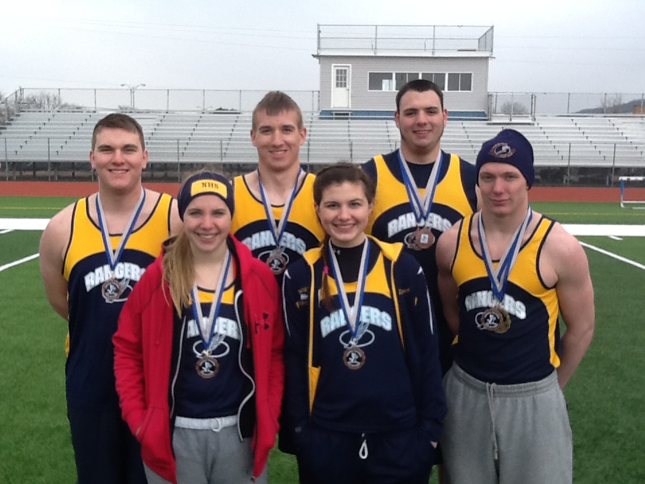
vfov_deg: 32.9
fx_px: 820
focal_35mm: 44
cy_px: 242
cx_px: 322
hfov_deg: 42.9
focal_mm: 2.03
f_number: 2.4
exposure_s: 1/371
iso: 40
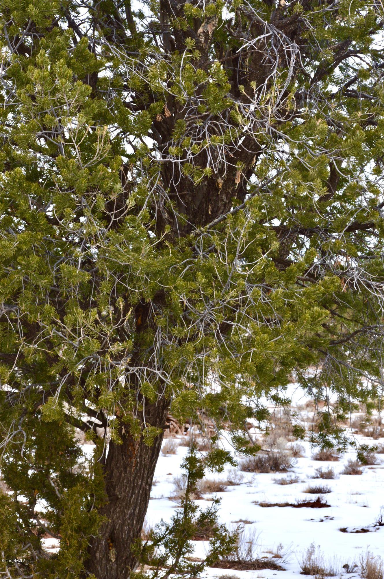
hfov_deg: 16.5
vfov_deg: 24.6
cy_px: 290
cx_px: 192
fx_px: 1323
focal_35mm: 82
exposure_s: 1/250
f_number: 10
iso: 400
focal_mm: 55
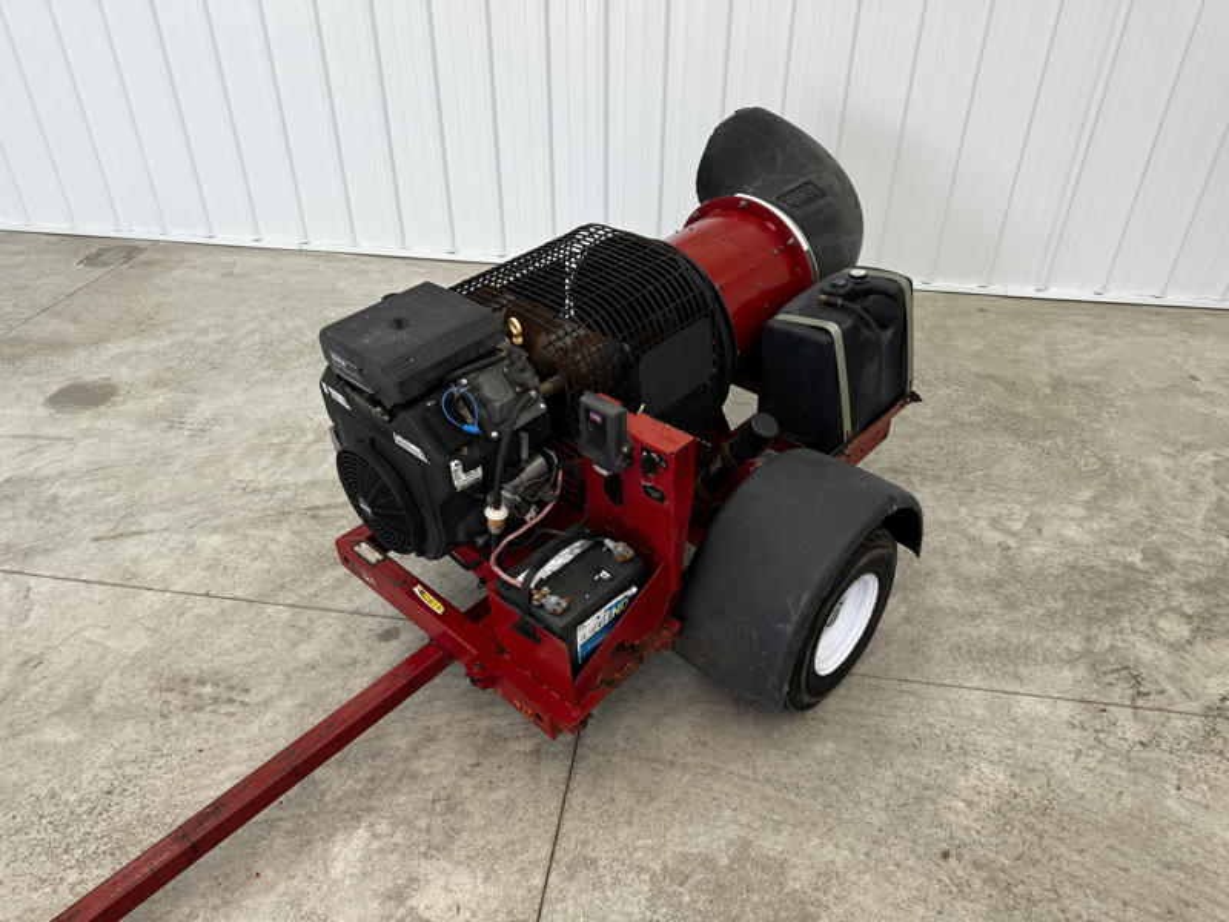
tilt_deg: -35.2
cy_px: 461
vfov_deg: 56.8
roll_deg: -1.5
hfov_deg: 71.6
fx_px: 852
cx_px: 614
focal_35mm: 24
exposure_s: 1/120
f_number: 1.78
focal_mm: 6.76
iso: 50
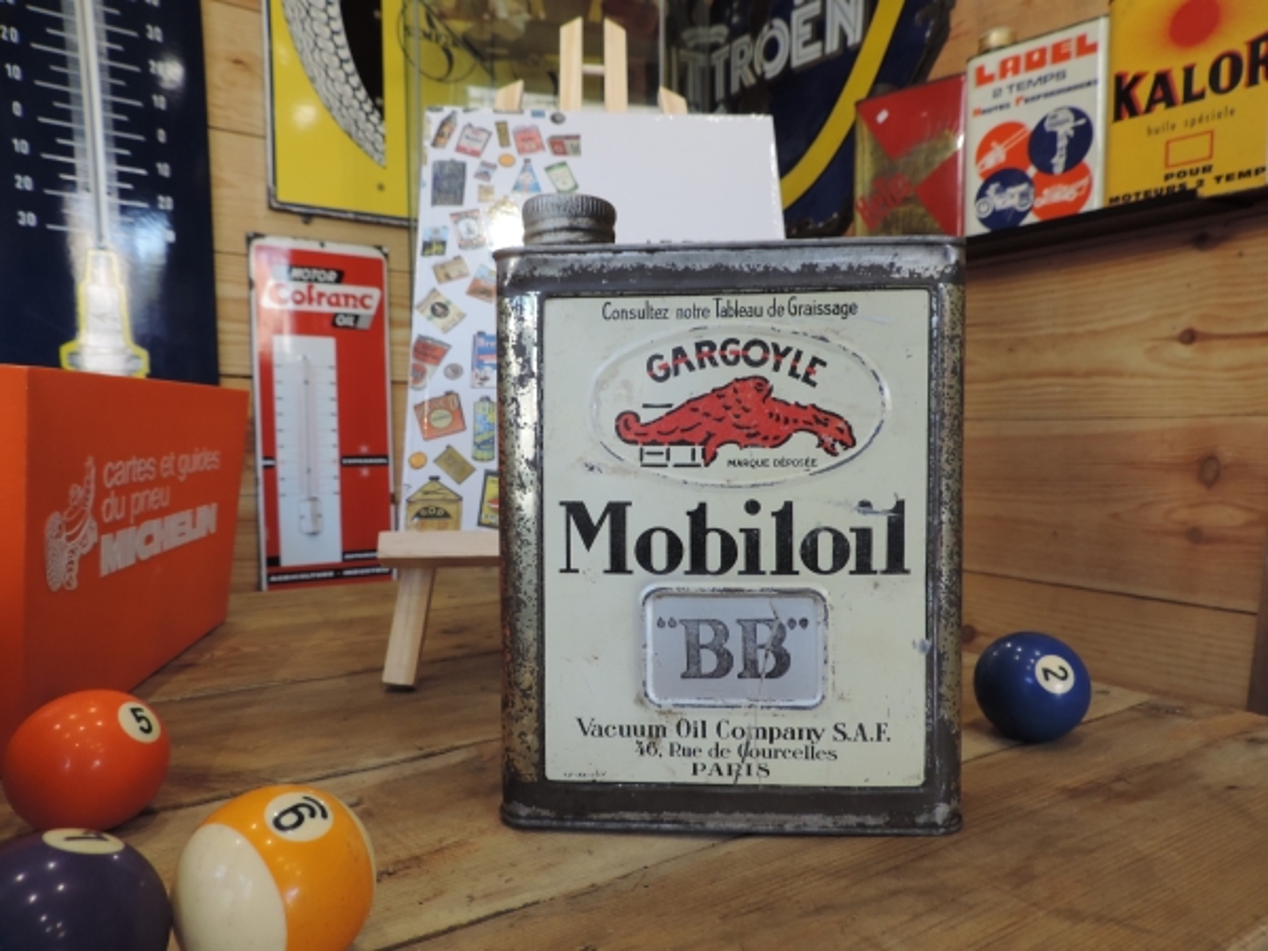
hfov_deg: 71.6
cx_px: 634
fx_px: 879
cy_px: 476
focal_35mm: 24
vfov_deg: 56.8
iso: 180
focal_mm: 4.3
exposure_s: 1/30
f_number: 3
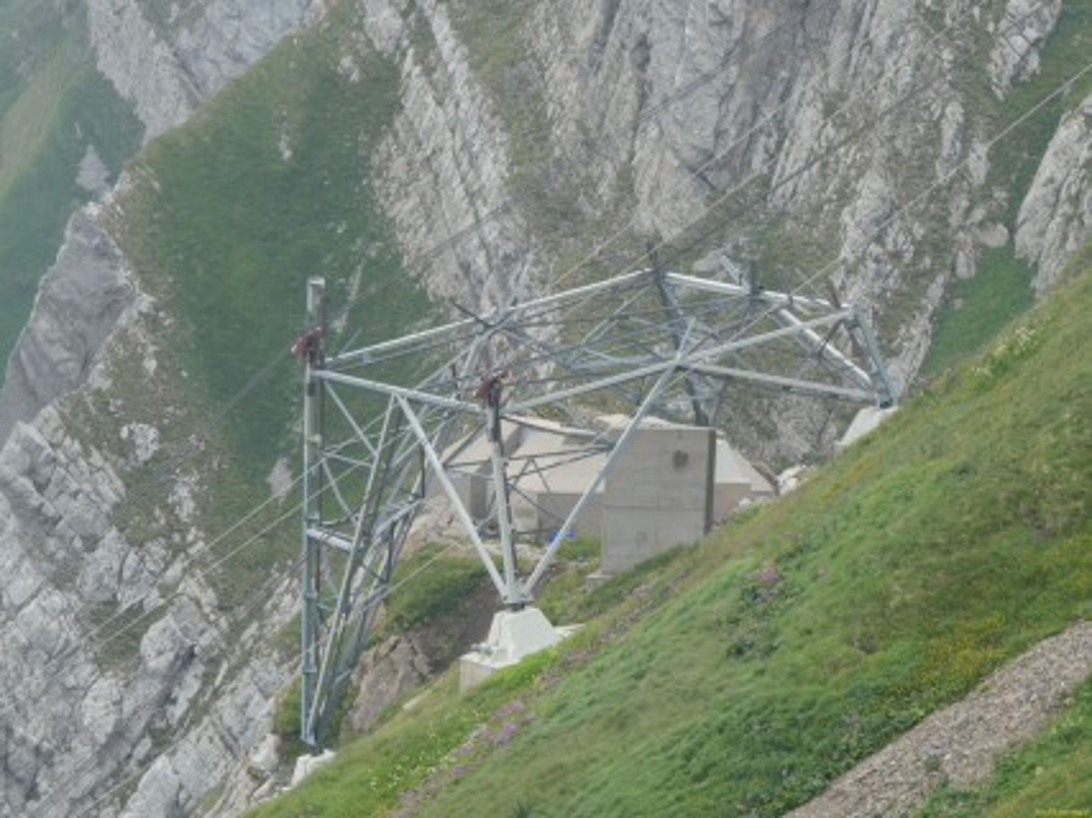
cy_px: 409
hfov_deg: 7.9
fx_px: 7884
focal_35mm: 250
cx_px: 546
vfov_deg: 5.9
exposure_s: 1/100
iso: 80
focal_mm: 44.8
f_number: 5.6
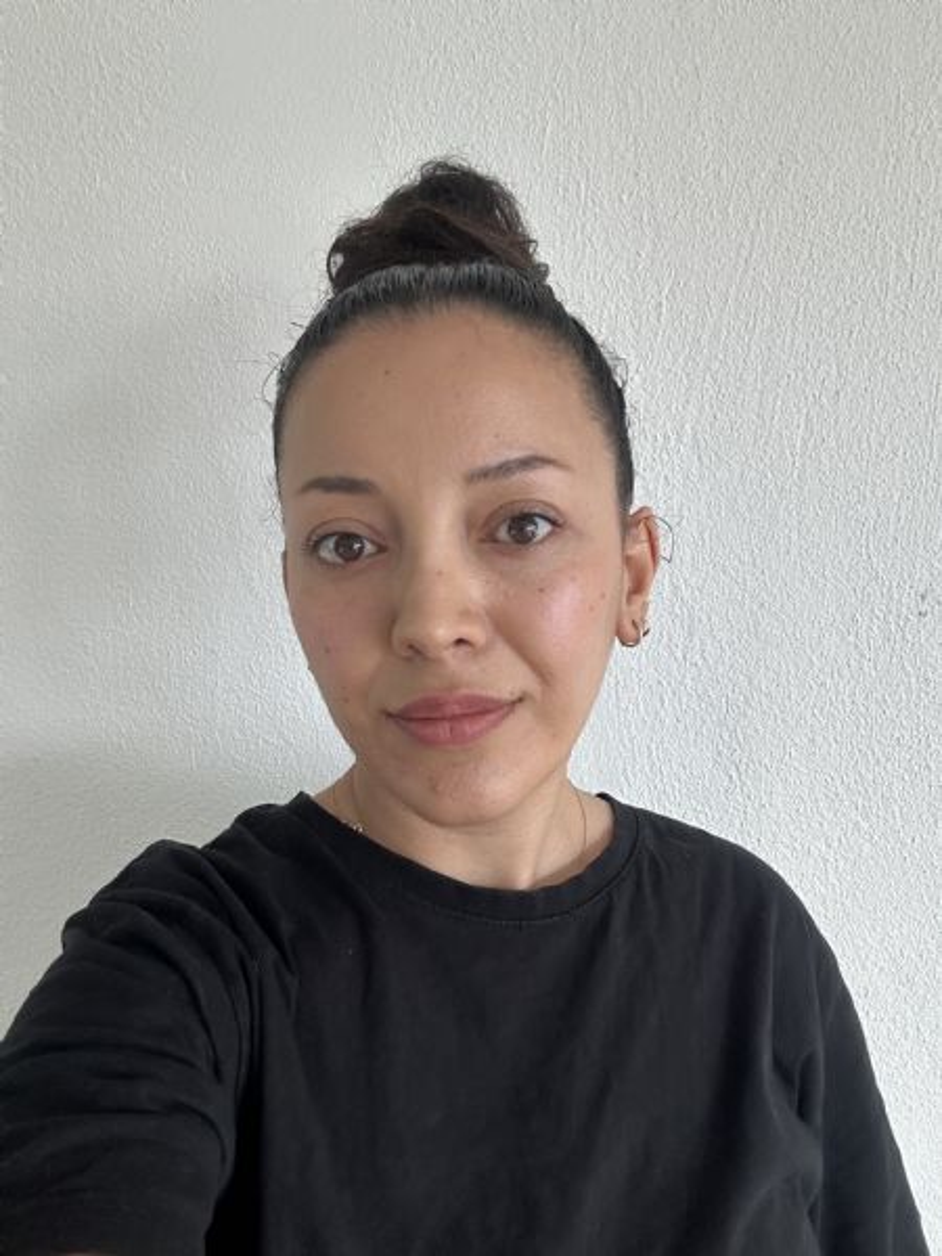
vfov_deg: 60.0
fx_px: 1089
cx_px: 471
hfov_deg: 46.8
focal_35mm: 30
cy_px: 628
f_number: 1.9
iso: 80
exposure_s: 1/66
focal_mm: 2.69
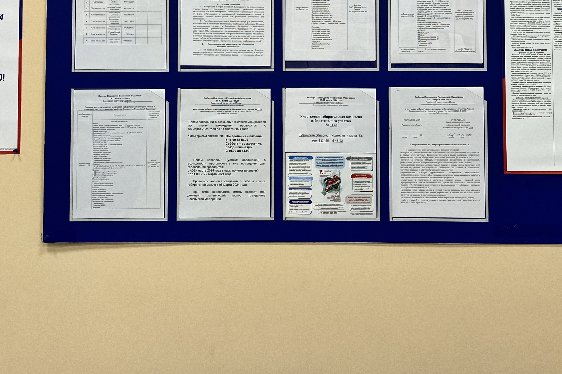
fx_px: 780
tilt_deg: +1.9
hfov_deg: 39.5
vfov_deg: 26.1
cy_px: 35
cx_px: 328
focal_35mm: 50
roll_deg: -0.7
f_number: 1.6
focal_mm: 5.1
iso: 80
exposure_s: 1/100
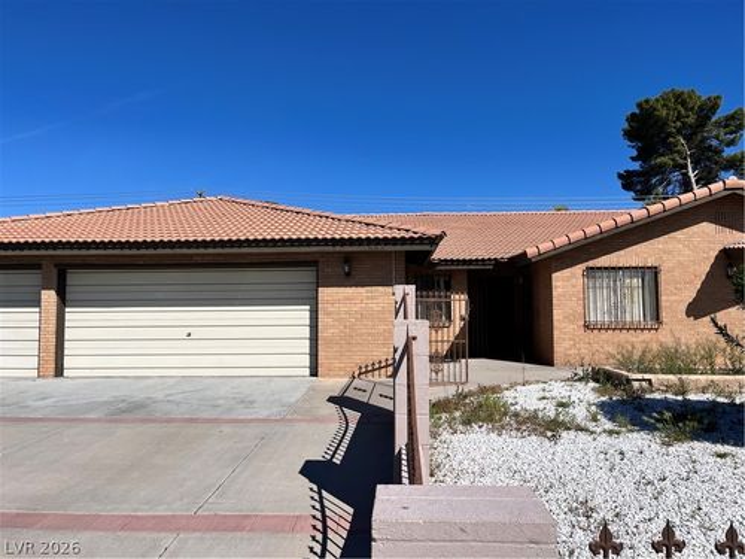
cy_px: 280
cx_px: 372
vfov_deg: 53.1
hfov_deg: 67.3
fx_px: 560
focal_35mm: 26
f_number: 1.6
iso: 50
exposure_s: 1/6494
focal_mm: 5.1
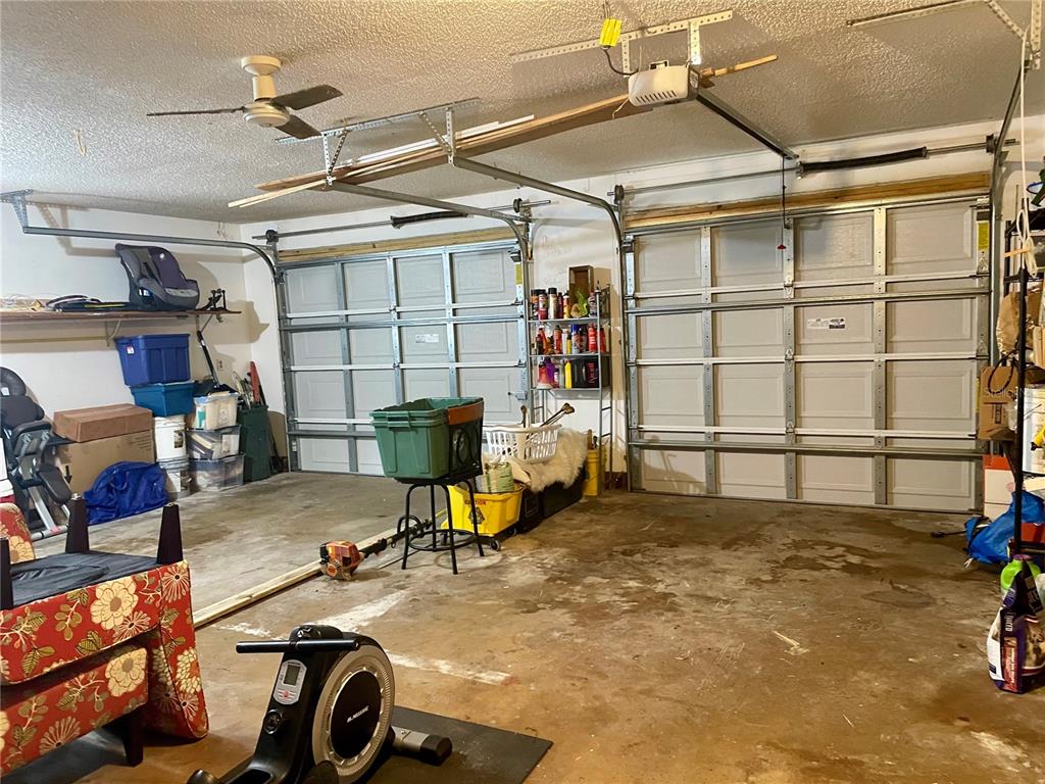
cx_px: 522
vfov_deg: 53.1
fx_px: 785
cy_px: 392
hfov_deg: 67.3
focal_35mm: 26
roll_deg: +3.9
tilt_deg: -5.0
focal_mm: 4.2
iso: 320
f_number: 1.6
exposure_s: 1/40
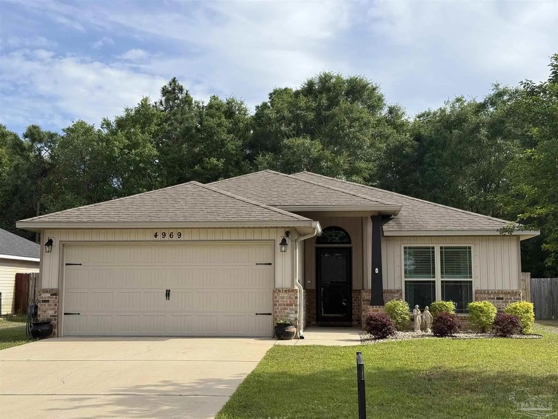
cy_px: 210
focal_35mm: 48
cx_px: 279
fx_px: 774
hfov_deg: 39.7
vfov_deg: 30.3
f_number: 1.78
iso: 64
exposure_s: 1/4098
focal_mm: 6.76
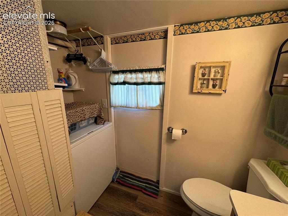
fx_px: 116
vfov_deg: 85.6
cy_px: 108
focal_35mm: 14
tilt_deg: -14.5
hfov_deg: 102.1
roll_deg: -0.9
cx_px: 144
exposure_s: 1/120
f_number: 2.2
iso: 125
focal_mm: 2.22
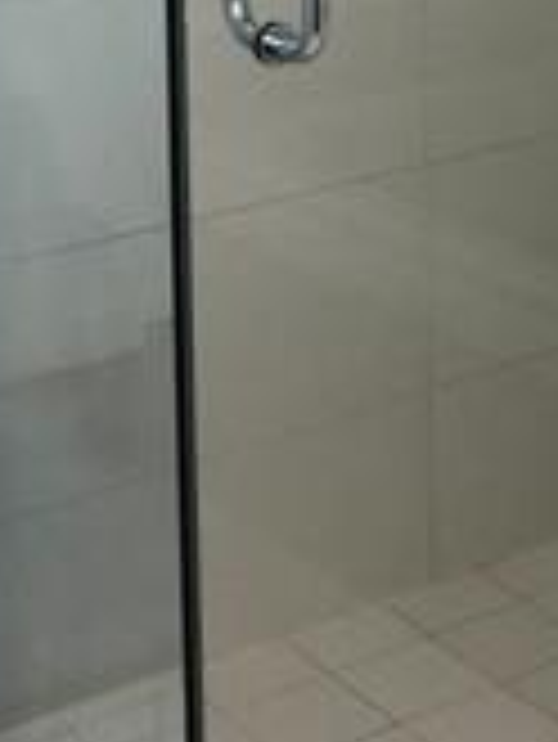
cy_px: -175
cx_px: 684
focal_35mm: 102
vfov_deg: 18.2
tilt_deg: -6.3
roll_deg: -0.1
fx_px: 2189
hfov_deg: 14.1
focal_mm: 3.99
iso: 40
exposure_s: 1/20
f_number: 1.8
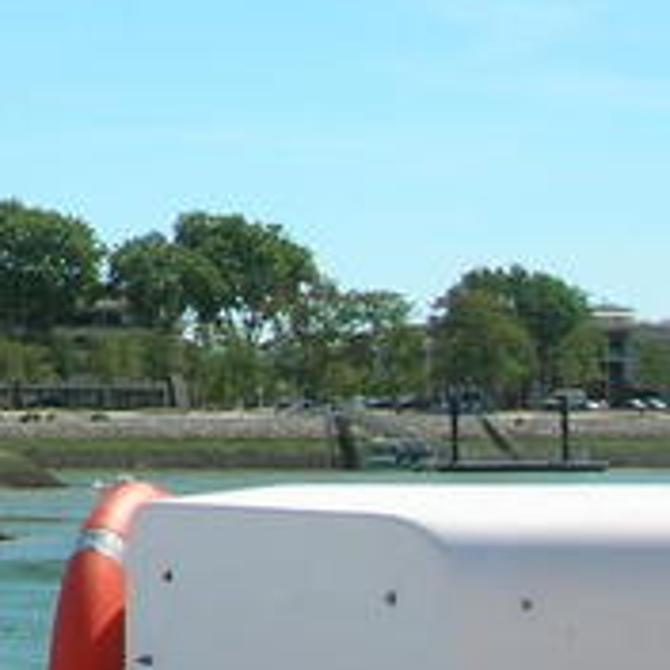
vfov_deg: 13.1
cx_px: -746
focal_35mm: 130
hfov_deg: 11.8
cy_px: -91
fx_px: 2847
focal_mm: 5.7
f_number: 4.9
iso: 50
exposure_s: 1/432
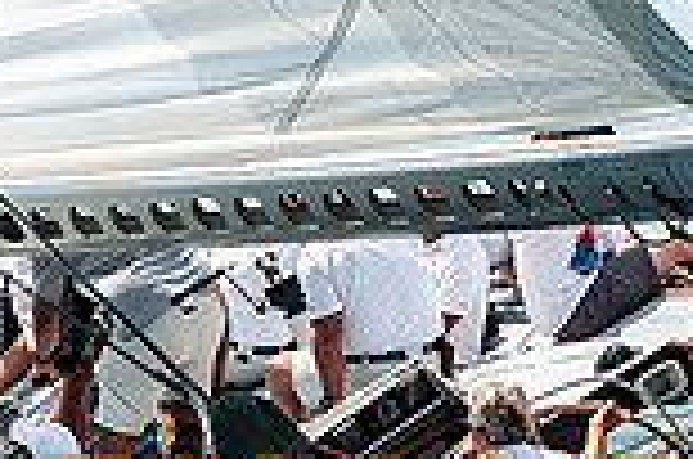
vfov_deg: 2.9
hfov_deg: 4.4
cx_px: 202
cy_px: 490
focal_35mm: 470
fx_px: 9029
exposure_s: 1/3200
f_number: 5
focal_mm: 120
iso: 320
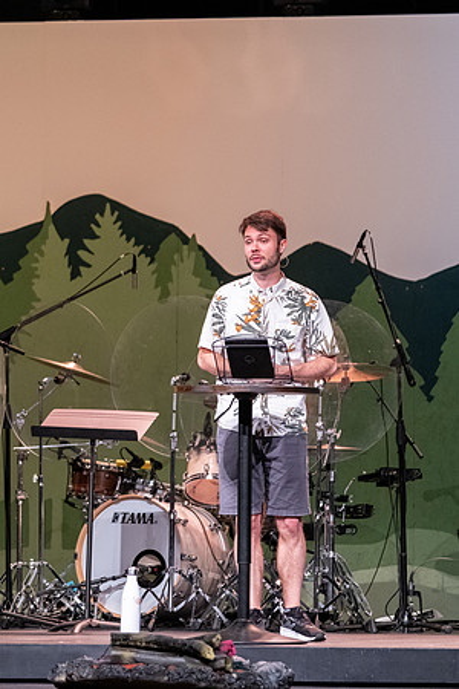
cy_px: 344
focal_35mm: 315
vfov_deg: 6.5
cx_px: 88
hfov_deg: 4.4
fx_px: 6024
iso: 1600
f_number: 2.8
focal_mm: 140
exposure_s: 1/210
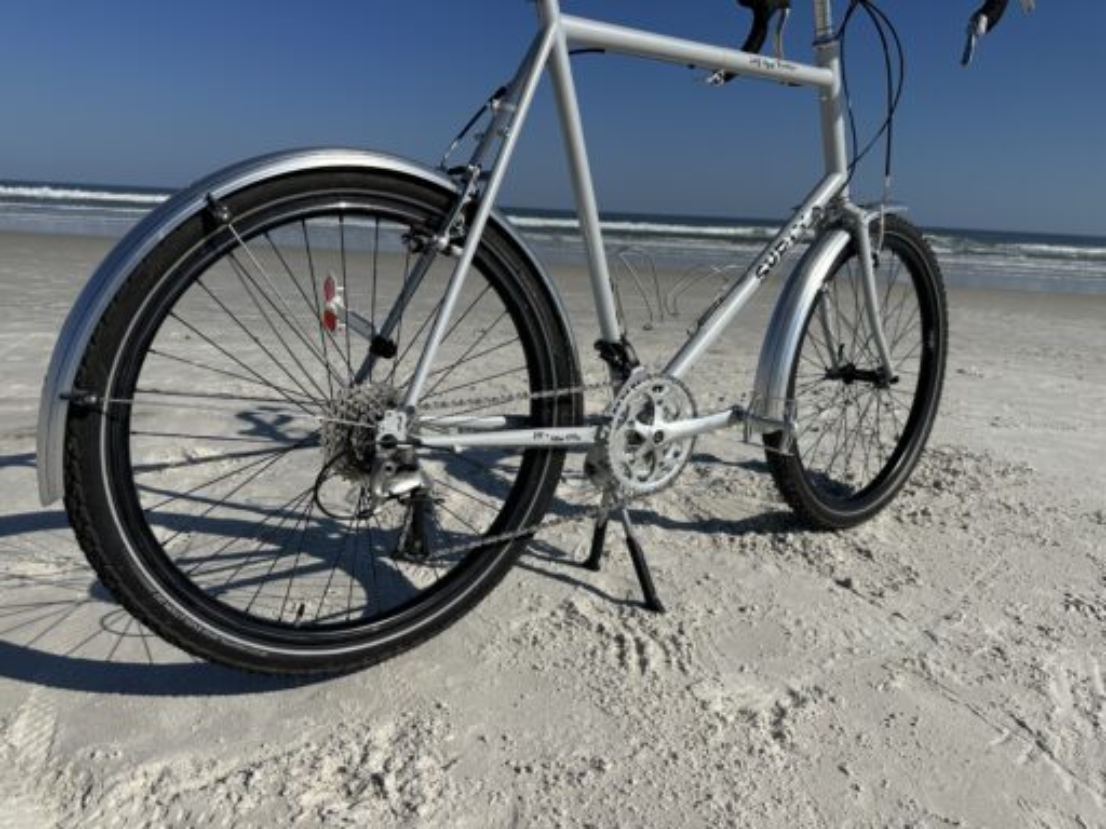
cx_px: 553
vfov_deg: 56.8
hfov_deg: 71.6
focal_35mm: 24
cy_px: 414
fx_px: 767
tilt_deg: -14.9
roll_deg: -3.3
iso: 80
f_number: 1.78
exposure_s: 1/10753
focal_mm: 6.86
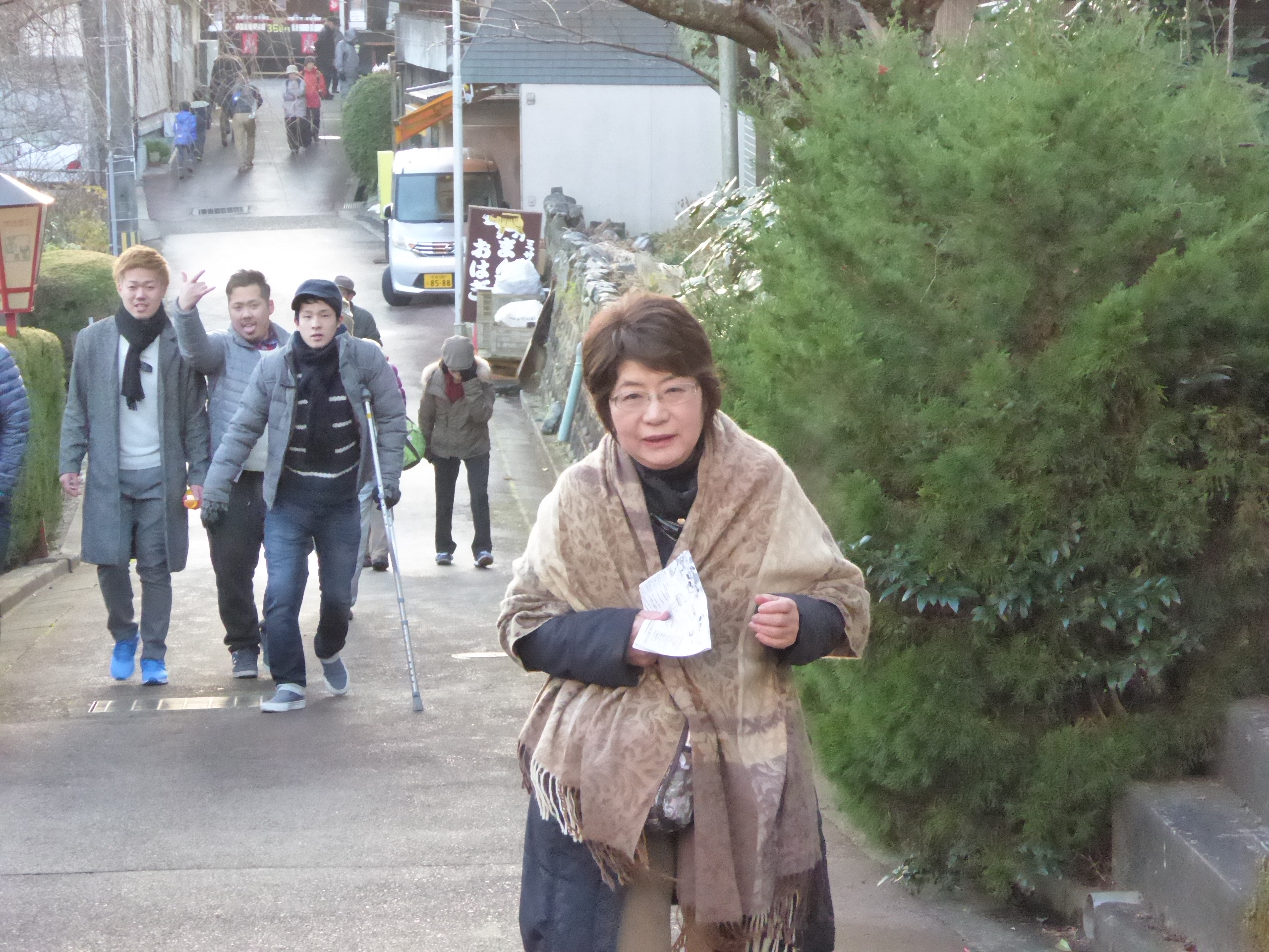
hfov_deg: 16.8
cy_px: 476
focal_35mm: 117
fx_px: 4289
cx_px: 634
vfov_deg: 12.7
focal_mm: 19
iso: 2500
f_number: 5.1
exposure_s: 1/125
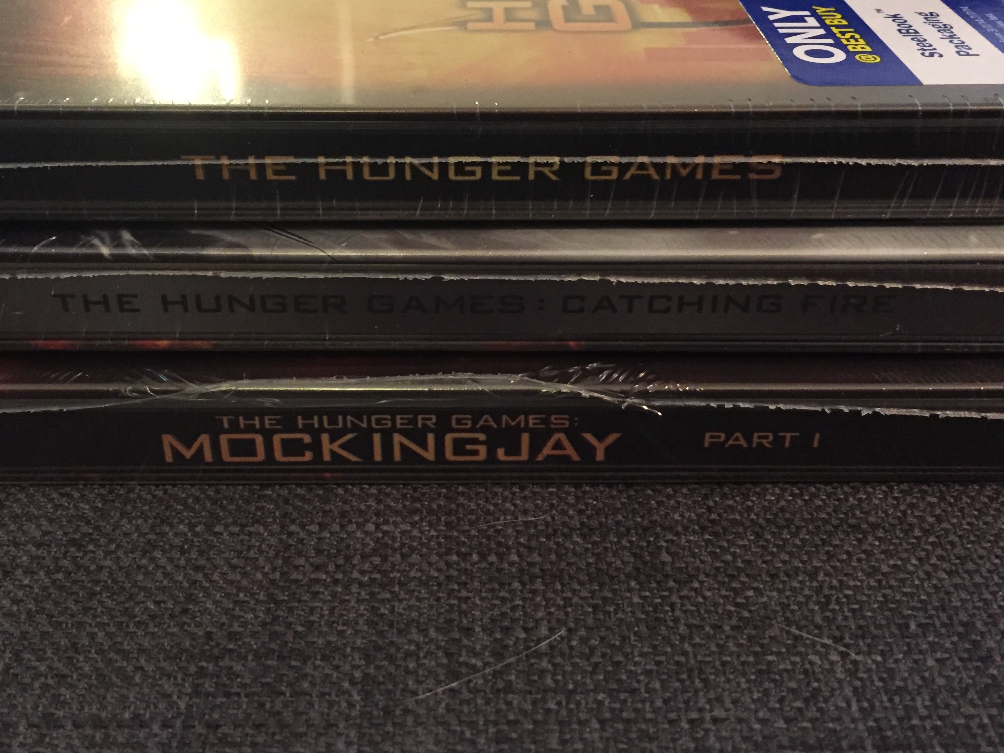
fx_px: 1131
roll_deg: -0.5
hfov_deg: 47.8
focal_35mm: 39
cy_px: 309
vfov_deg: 36.7
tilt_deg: -30.7
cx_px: 470
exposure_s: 1/15
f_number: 2.2
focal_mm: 4.15
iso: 250
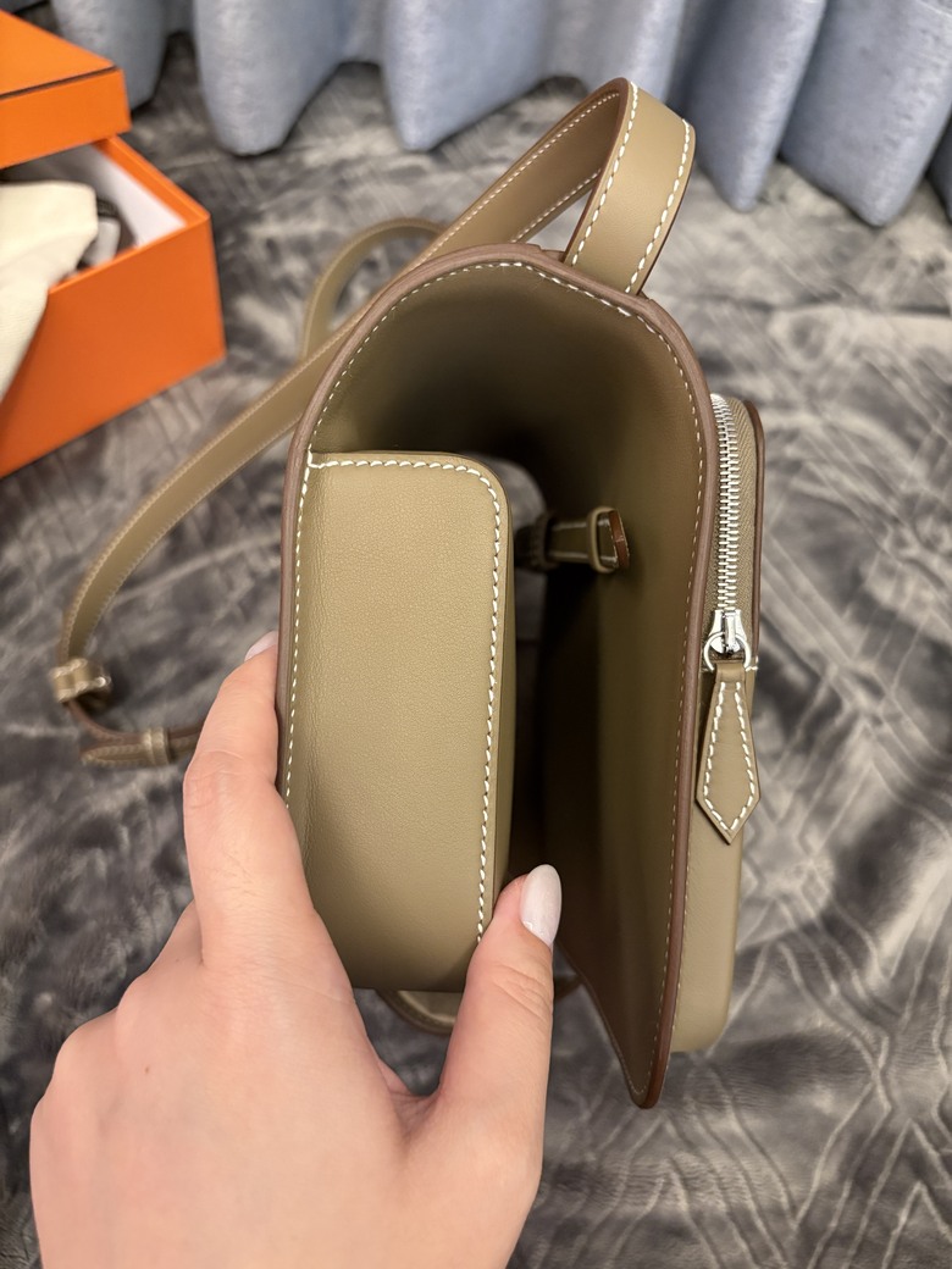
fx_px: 953
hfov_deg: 53.1
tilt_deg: -56.5
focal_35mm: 26
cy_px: 634
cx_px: 476
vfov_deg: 67.3
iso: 500
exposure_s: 1/60
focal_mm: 5.96
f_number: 1.6
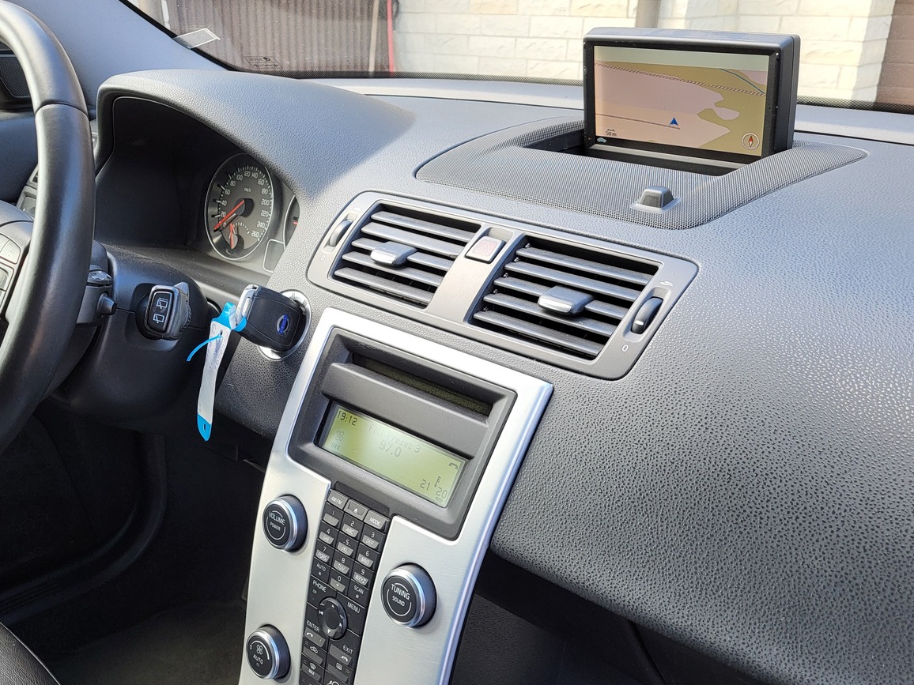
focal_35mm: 36
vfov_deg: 39.5
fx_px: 951
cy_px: 416
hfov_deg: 51.0
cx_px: 368
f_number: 1.8
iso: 40
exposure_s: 1/120
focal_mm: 5.4
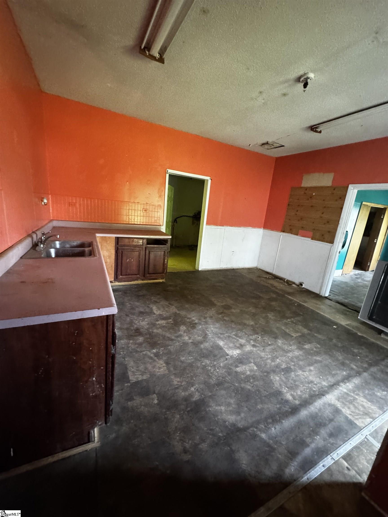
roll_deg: -2.4
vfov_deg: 102.1
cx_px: 194
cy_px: 258
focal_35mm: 14
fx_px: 209
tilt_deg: -15.4
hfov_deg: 85.7
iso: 1000
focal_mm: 2.22
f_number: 2.2
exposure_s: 1/60
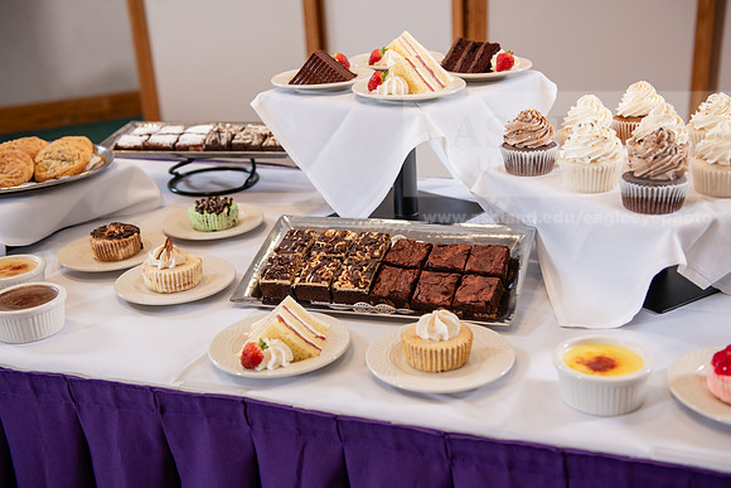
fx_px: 975
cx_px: 366
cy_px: 244
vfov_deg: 28.1
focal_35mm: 48
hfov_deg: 41.1
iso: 400
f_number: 3.5
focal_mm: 48
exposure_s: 1/160
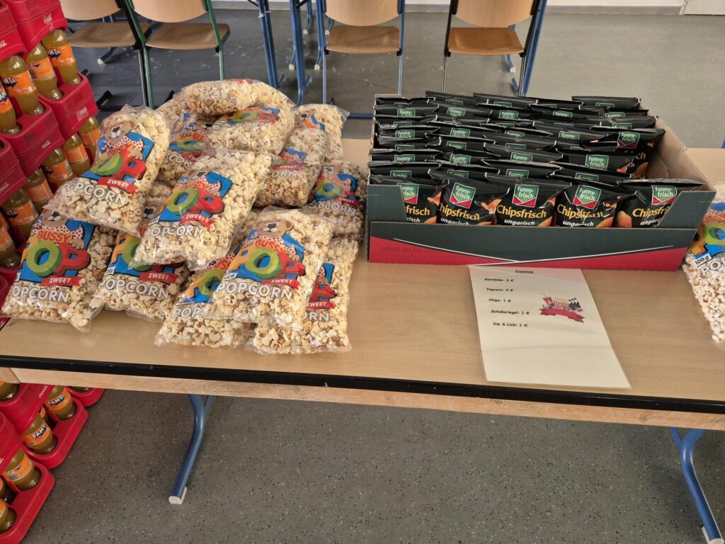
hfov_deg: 73.9
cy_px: 272
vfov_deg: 58.9
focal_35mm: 23
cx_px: 362
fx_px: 482
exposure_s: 1/100
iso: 800
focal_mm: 5.4
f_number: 1.8
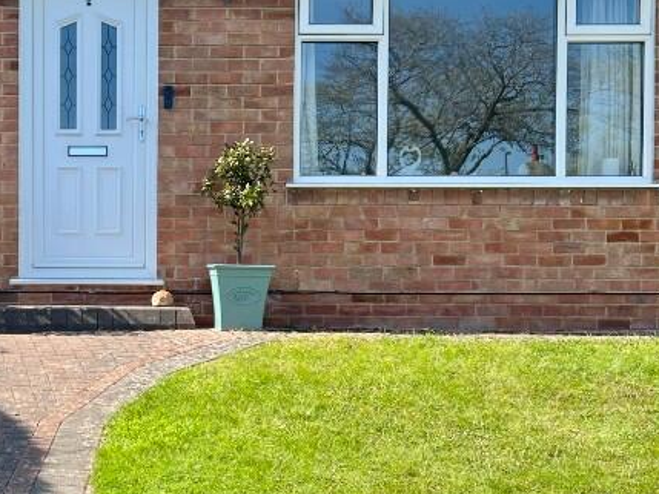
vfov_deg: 23.6
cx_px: 65
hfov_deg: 29.9
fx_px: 1181
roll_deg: -0.3
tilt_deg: +0.5
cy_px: 313
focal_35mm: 62
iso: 50
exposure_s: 1/1377
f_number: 1.5
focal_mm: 5.7
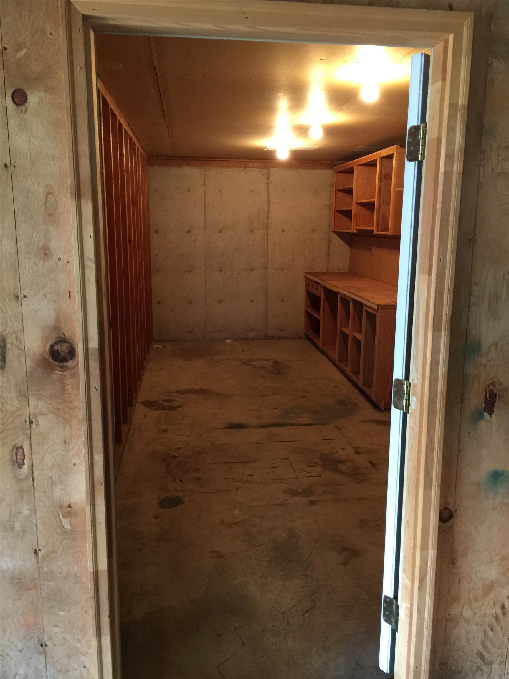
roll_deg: -0.6
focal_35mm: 29
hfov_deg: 48.2
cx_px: 254
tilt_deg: -10.6
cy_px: 340
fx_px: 569
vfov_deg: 61.7
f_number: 2.2
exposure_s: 1/15
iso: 125
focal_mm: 4.15
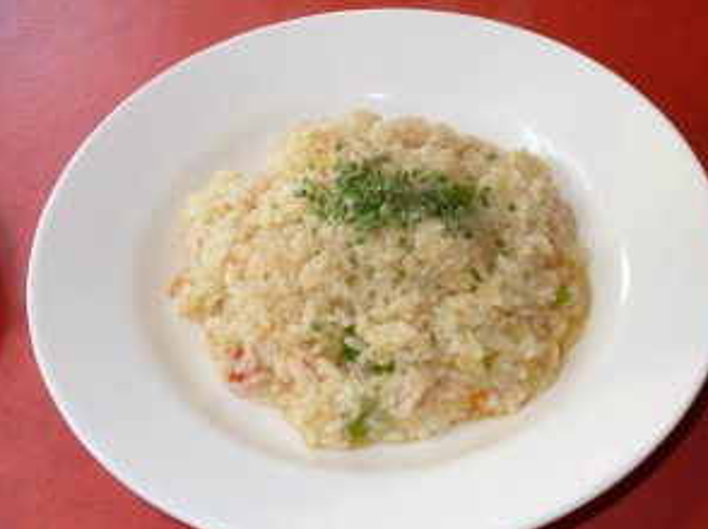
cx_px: 390
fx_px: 920
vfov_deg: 32.1
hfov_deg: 42.1
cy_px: 281
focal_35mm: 45
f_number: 2.8
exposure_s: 1/60
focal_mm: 6.1
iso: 100
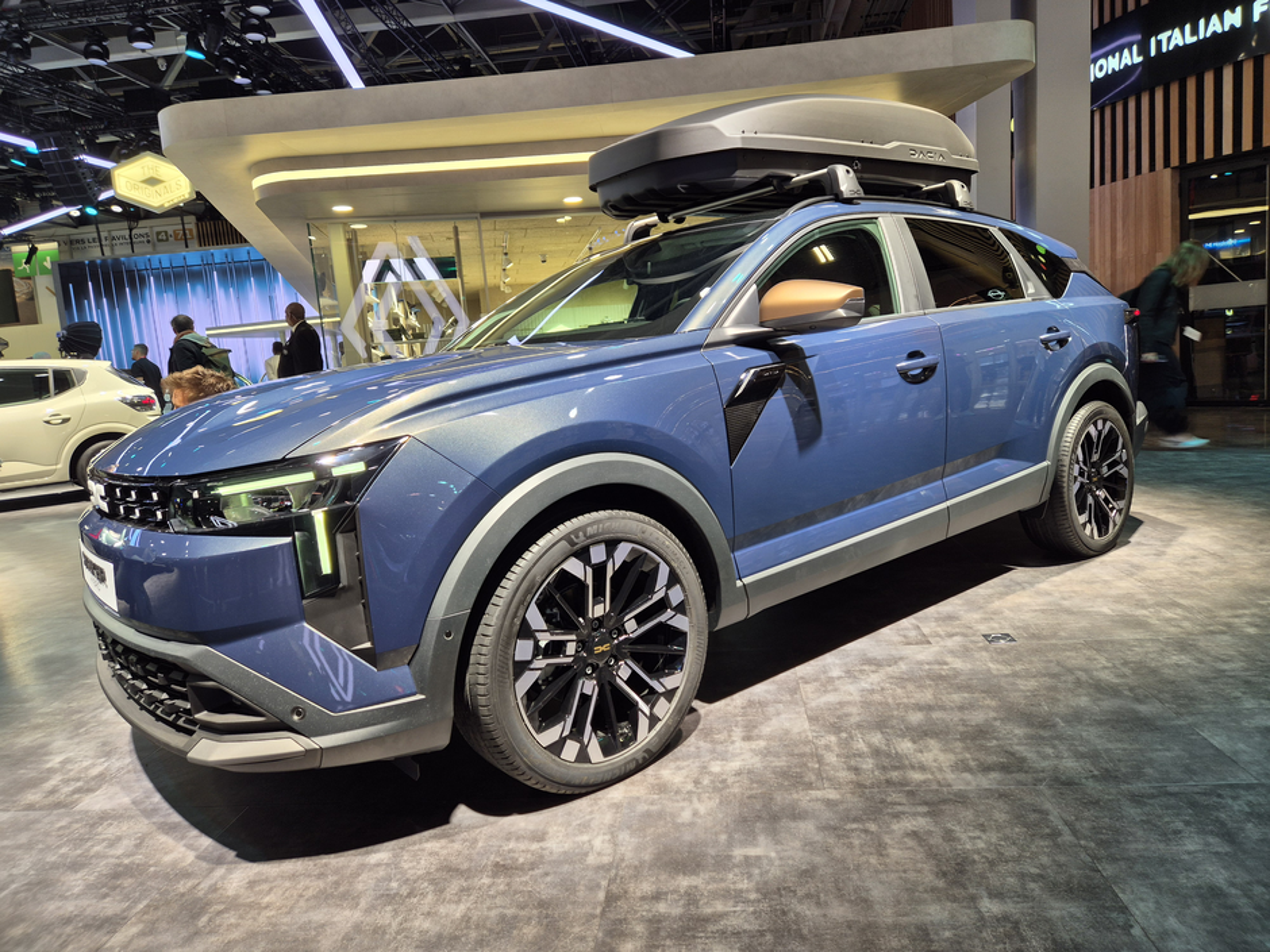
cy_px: 476
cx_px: 635
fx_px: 844
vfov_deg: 58.9
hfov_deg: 73.9
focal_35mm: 23
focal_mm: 5.4
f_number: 1.8
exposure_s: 1/52
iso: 50
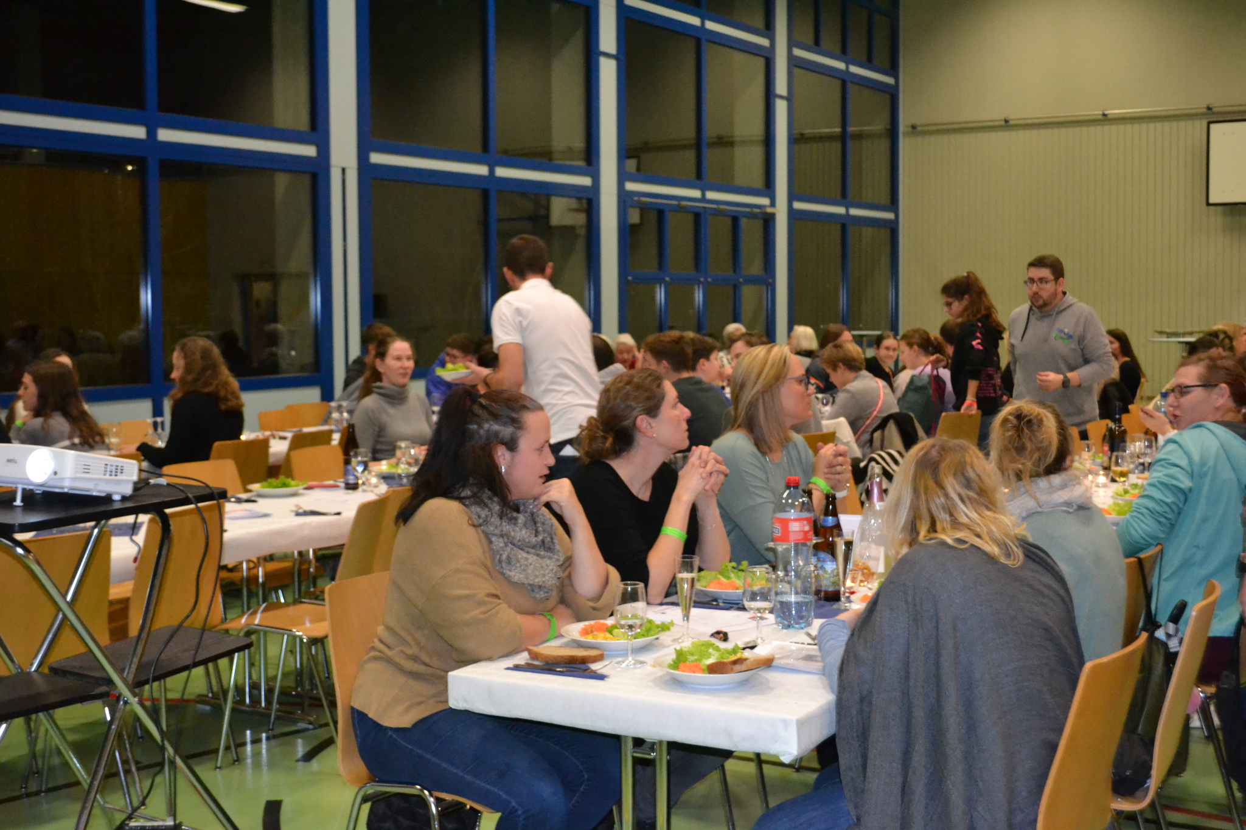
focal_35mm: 45
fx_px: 1557
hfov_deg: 43.6
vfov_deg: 29.9
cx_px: 623
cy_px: 415
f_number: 4.5
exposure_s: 1/60
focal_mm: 30
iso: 3200
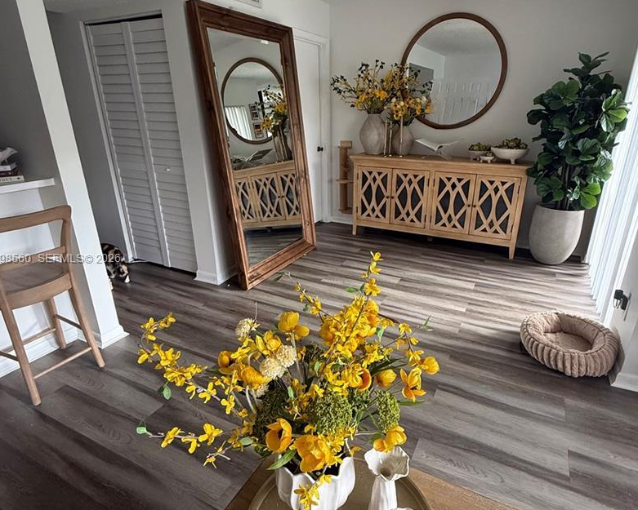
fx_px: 397
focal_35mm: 21
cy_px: 259
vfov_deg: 65.5
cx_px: 337
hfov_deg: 77.6
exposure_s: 1/99
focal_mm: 2.22
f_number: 2.2
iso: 250
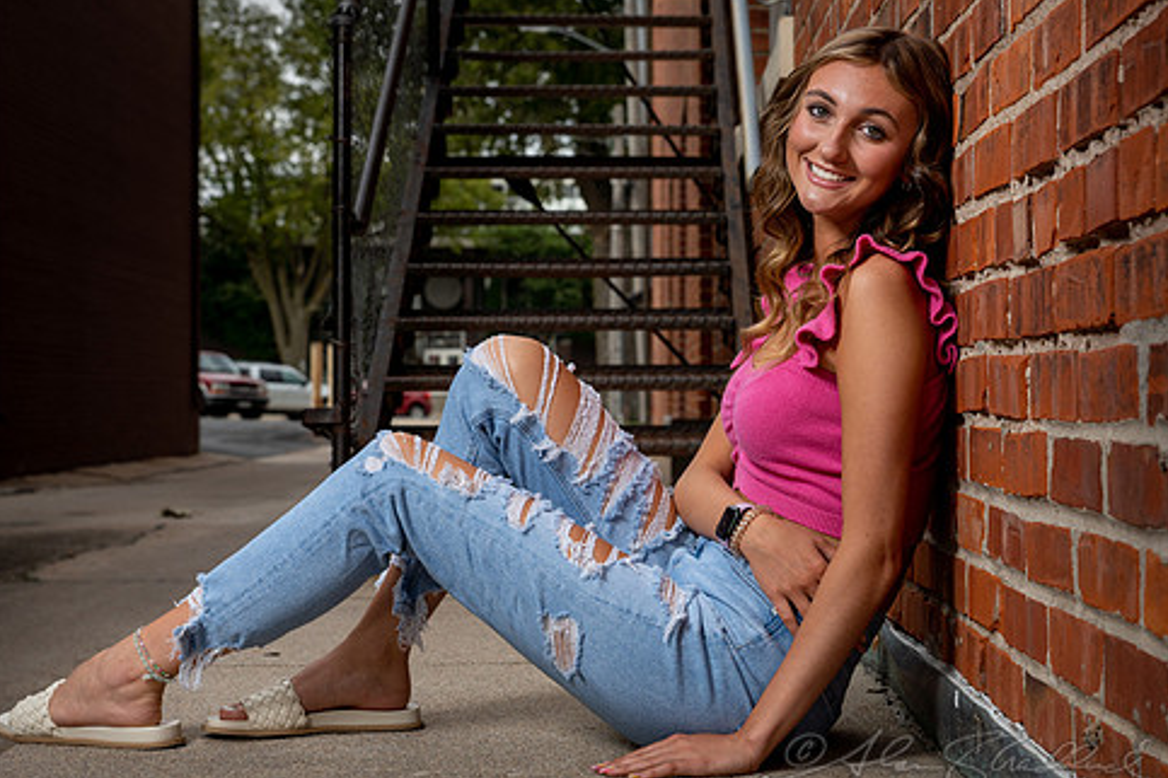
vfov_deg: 22.6
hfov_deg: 33.4
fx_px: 1947
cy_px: 397
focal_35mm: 60
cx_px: 542
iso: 100
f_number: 6.3
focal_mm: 50
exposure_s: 1/160
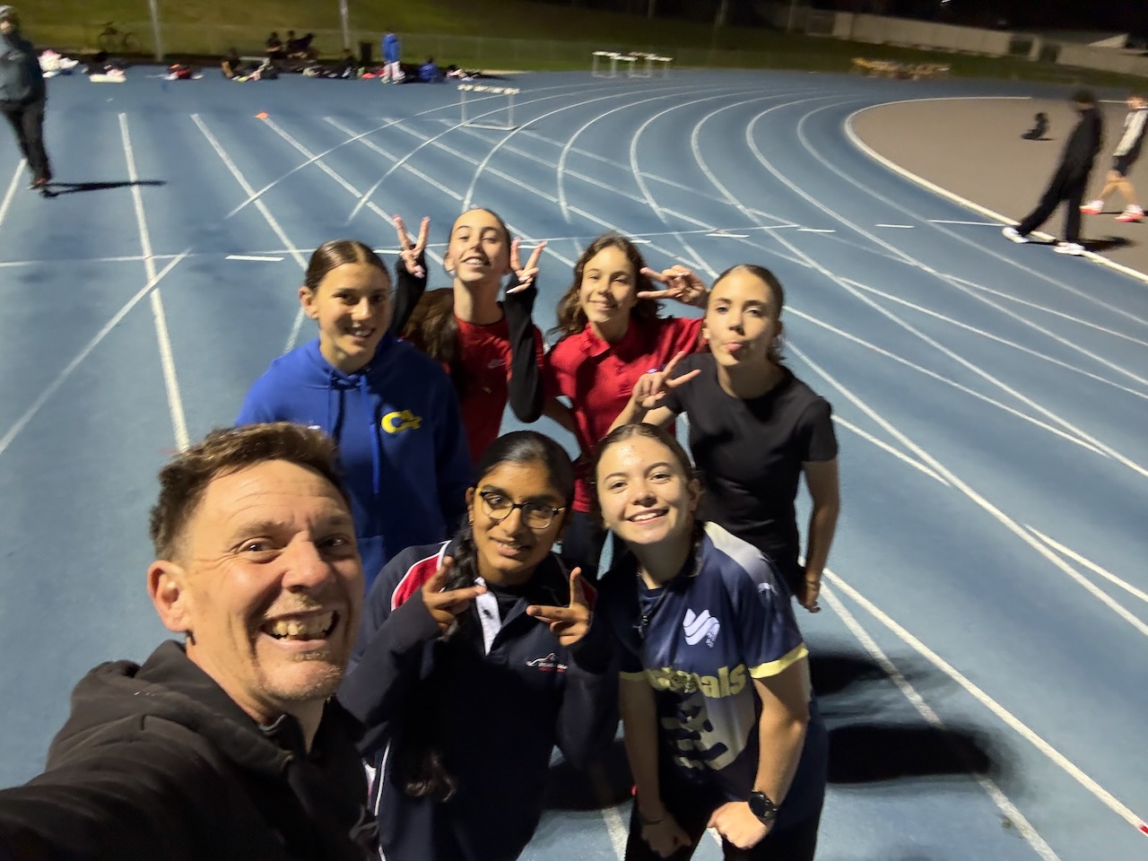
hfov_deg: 73.9
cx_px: 574
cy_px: 430
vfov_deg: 58.9
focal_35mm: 23
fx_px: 763
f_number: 1.9
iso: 250
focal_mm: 2.69
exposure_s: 1/33
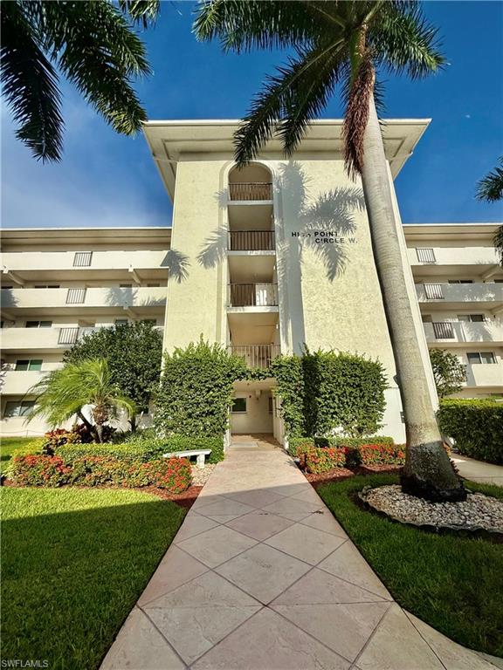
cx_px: 252
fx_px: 271
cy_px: 335
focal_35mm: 14
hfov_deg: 85.7
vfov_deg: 102.1
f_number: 2.2
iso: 50
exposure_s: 1/4762
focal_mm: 2.22
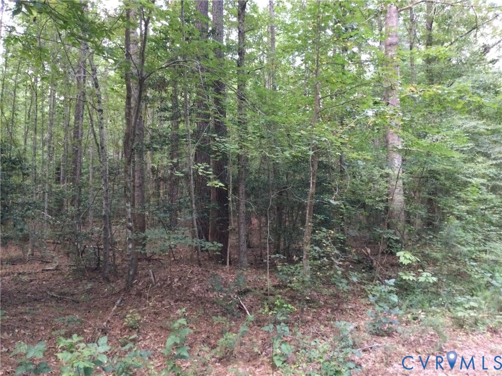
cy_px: 188
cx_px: 251
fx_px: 450
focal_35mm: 31
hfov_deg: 58.4
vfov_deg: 45.4
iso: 200
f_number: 2.4
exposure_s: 1/20
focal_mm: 3.3
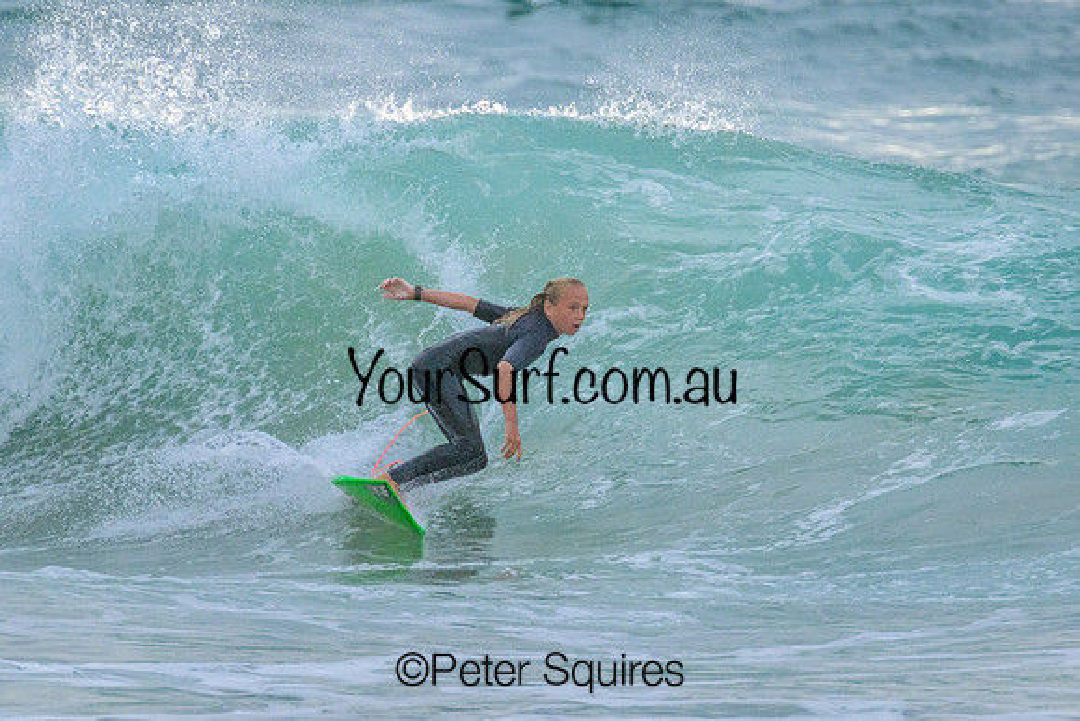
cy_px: 344
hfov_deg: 2.2
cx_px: 544
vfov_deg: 1.4
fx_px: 28677
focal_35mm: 956
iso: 3200
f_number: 11
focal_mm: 800
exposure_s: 1/2000
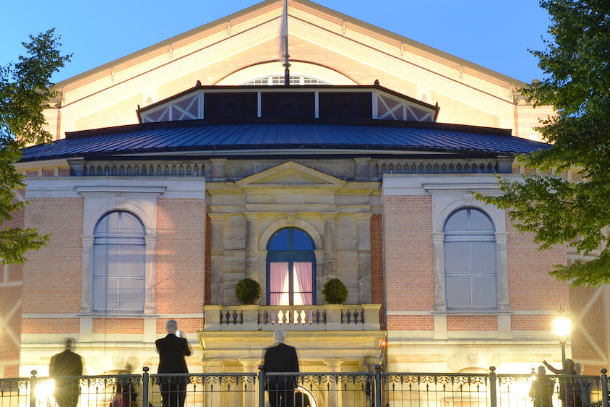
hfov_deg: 36.9
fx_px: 915
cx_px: 293
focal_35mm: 54
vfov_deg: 25.0
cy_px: 239
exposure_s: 15
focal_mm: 38
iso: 320
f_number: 8
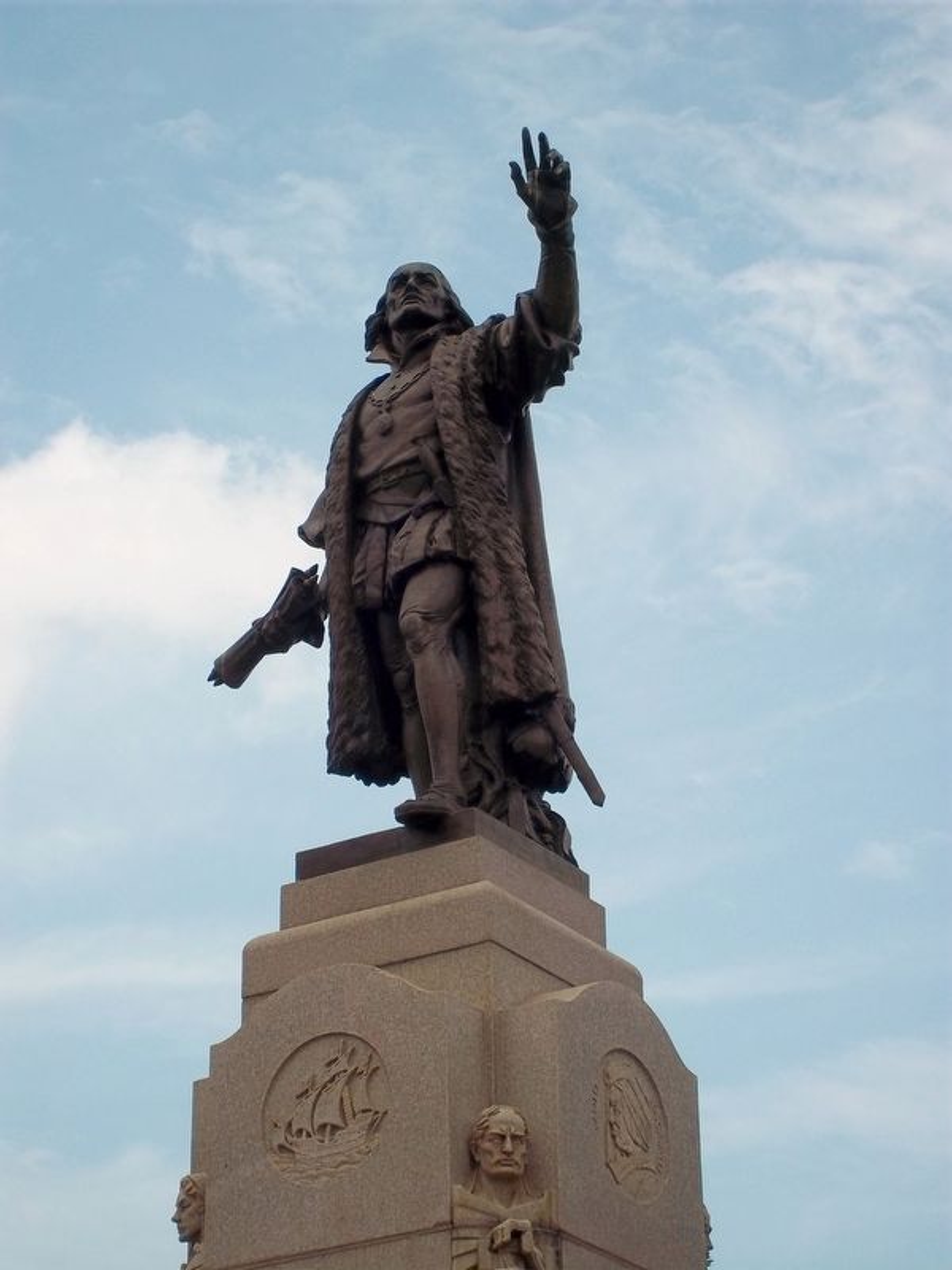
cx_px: 476
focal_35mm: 108
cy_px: 635
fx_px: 3960
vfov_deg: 18.2
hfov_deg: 13.7
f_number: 5.6
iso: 80
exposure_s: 1/500
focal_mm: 19.5
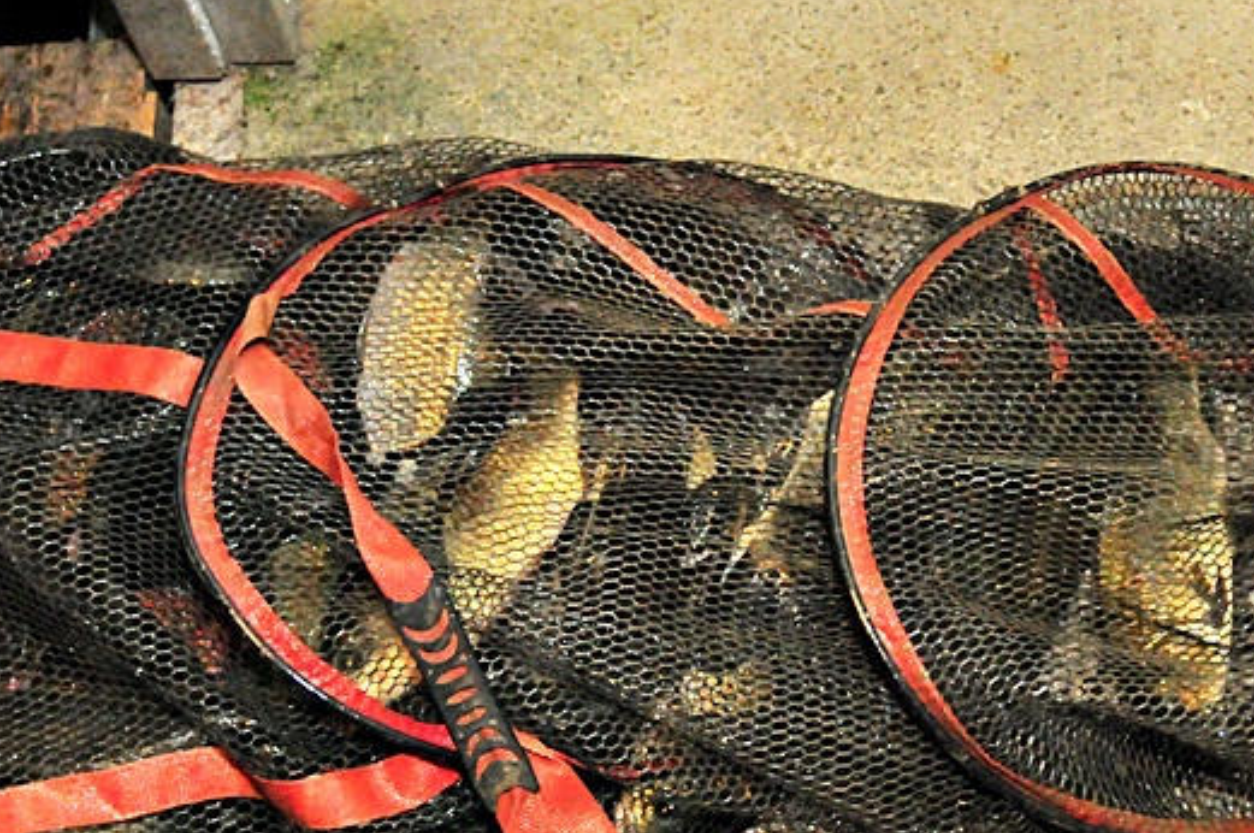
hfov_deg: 33.9
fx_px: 2053
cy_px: 482
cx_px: 712
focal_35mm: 59
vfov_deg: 22.9
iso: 3200
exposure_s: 1/60
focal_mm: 20
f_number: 3.5
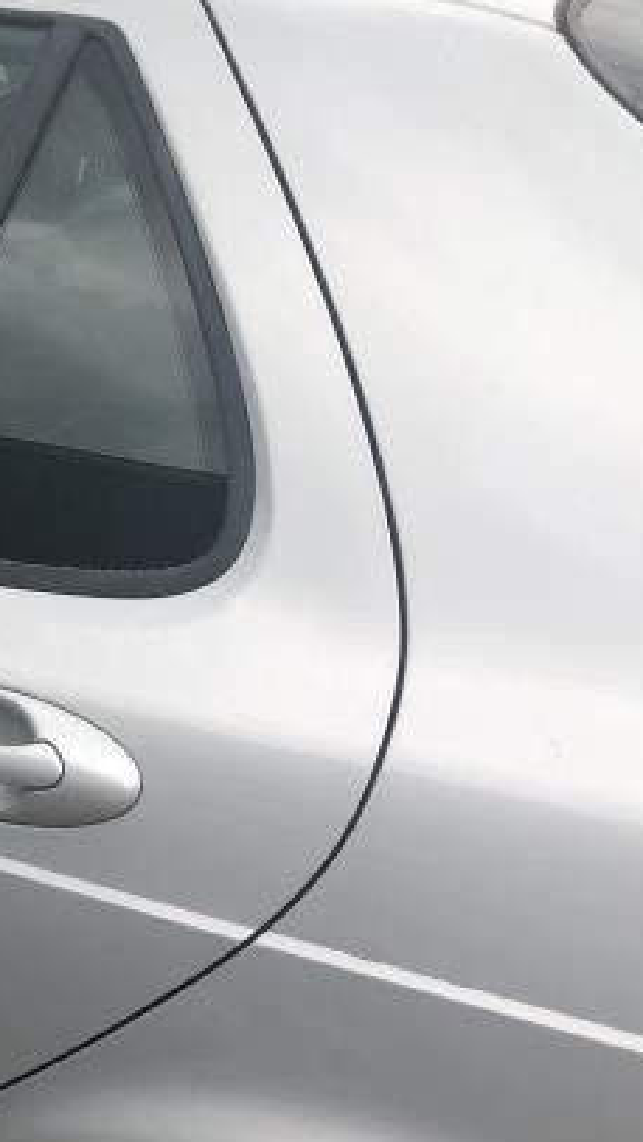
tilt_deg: -21.2
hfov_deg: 17.9
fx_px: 1818
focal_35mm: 60
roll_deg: +1.3
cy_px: 657
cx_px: -326
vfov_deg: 34.8
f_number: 1.8
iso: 20
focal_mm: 3.99
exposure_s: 1/214
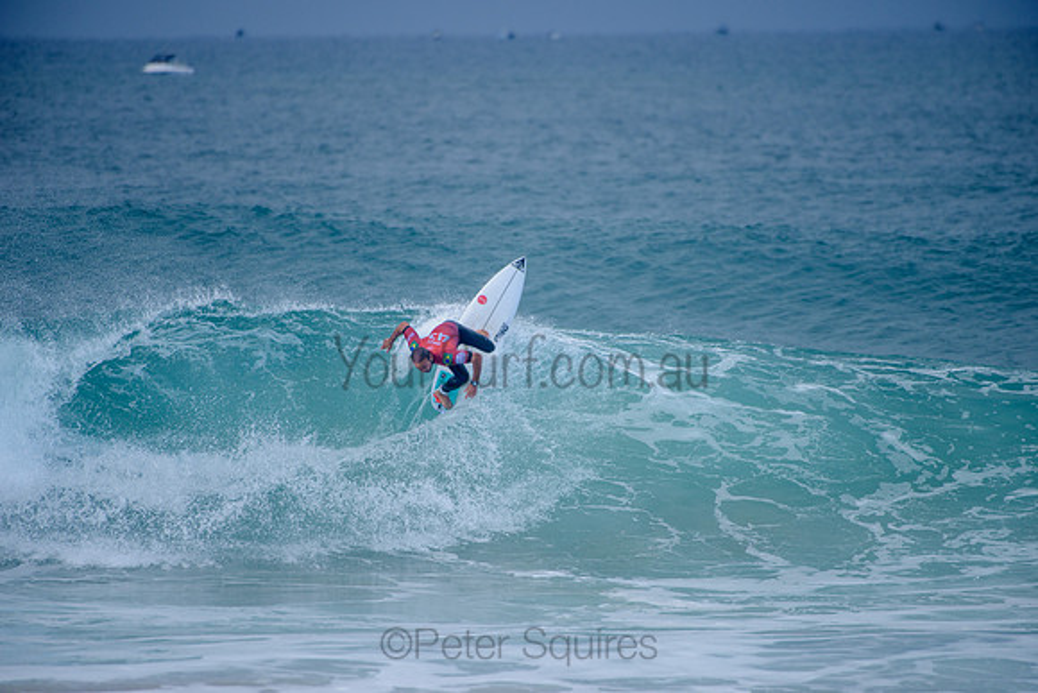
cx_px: 519
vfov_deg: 2.7
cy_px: 346
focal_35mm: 509
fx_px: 14671
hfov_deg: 4.1
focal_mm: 500
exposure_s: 1/800
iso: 160
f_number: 5.6
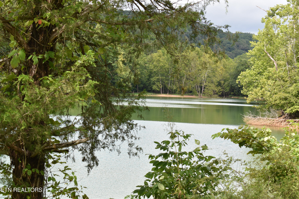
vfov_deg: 18.2
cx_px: 150
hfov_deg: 27.0
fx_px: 623
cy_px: 100
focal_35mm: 75
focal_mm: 50
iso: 200
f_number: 7.1
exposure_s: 1/250
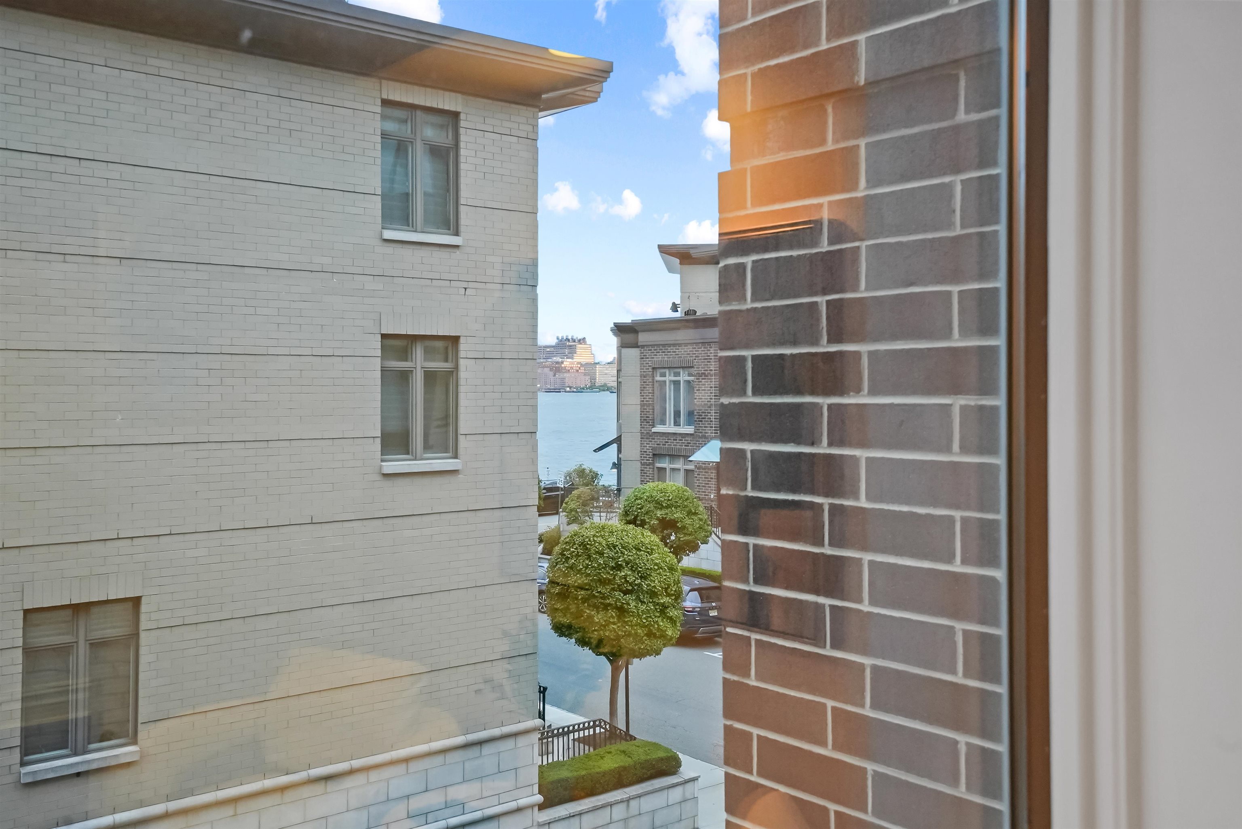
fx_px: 1173
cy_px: 414
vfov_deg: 38.9
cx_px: 621
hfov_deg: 55.8
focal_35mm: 34
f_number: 9
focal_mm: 34
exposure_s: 1/40
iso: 2500
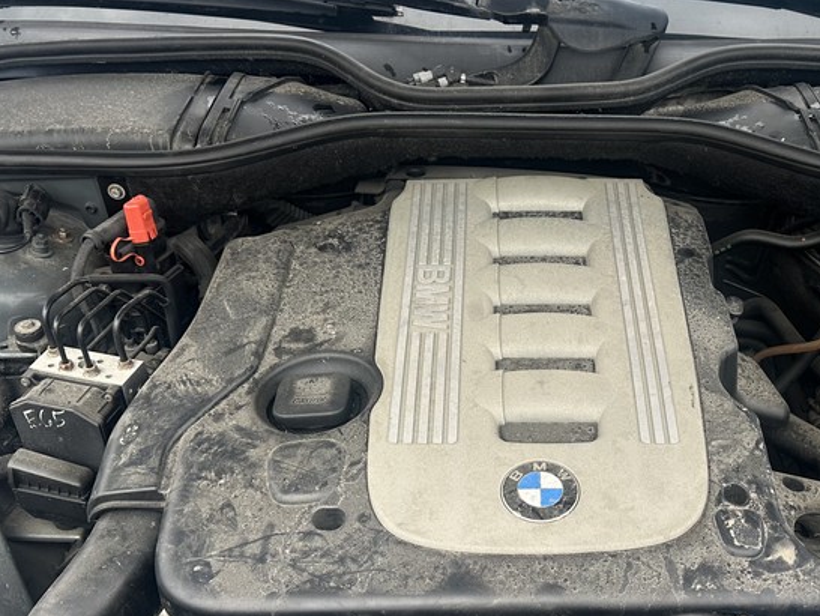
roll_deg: -2.8
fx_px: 1066
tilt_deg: -40.3
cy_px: 454
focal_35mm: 45
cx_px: 565
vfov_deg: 31.7
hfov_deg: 41.4
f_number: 1.78
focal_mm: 6.86
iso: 80
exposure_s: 1/604
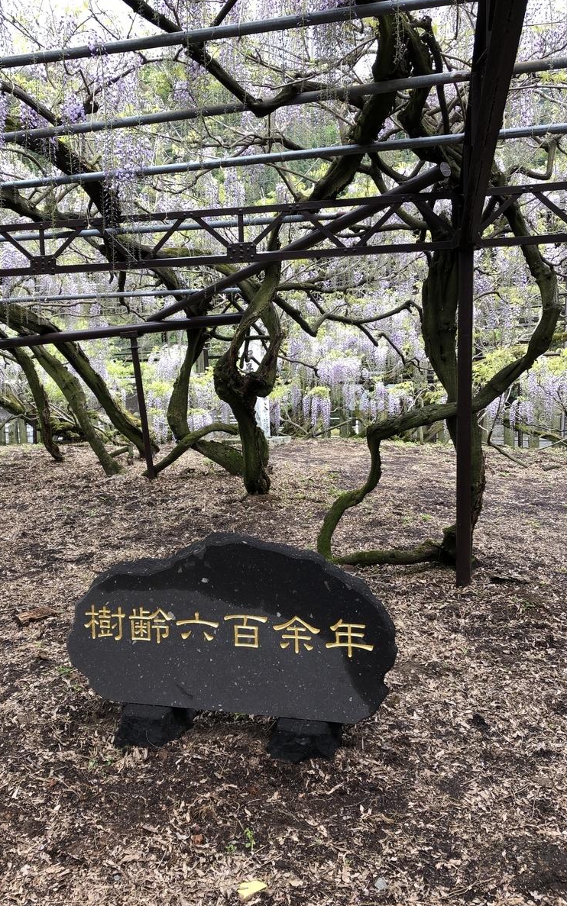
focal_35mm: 30
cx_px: 237
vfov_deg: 62.9
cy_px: 450
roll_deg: +0.5
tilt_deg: -2.8
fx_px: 742
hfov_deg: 41.7
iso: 20
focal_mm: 3.99
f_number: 1.8
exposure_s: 1/120
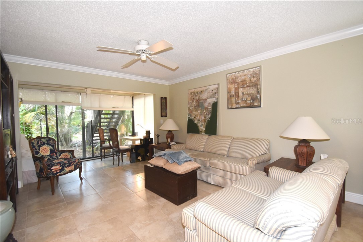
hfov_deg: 95.0
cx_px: 182
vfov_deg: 72.0
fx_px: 166
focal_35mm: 16
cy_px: 121
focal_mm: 11
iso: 900
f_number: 3.5
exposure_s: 1/60
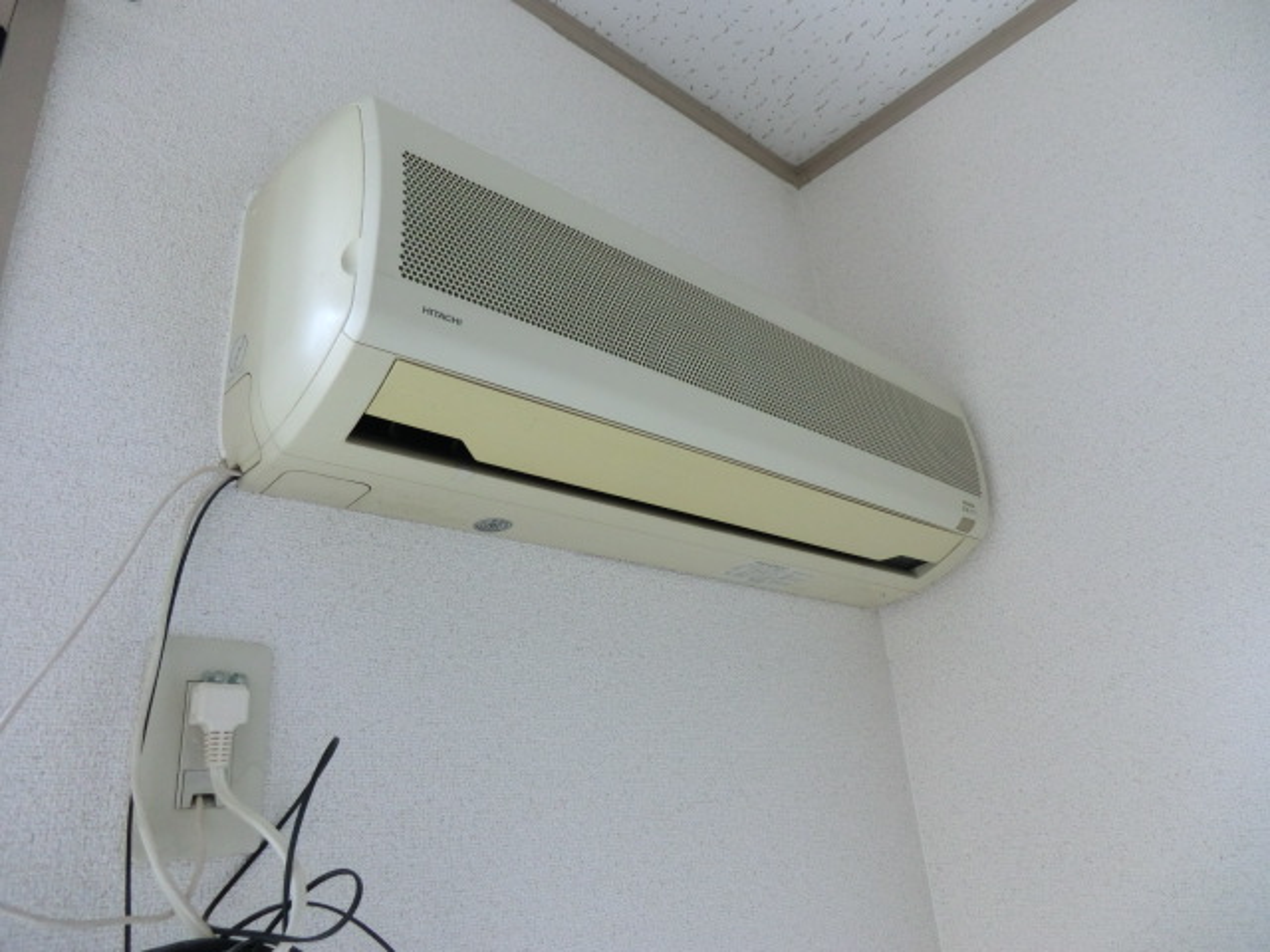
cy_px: 476
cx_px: 635
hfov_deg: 71.6
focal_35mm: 24
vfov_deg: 56.8
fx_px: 881
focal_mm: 4.3
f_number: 3.2
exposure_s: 1/60
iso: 160
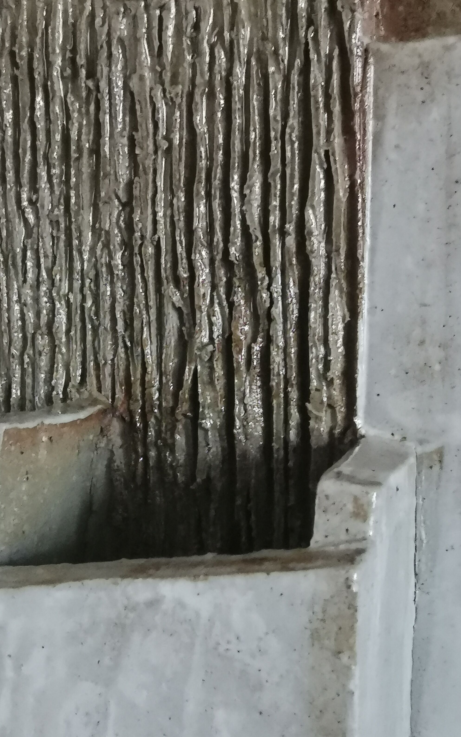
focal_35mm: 40
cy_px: 459
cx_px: 215
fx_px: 804
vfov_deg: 48.8
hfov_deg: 32.0
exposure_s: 1/17.3
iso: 1600
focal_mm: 2.26
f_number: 2.2
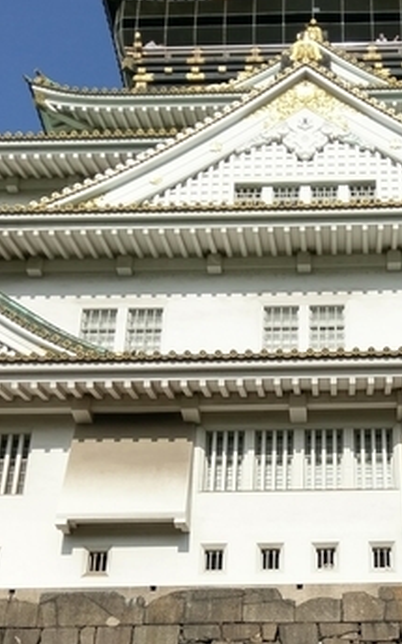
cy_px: 565
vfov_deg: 30.7
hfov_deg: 20.1
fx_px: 1122
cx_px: 333
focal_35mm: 64
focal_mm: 4.58
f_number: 1.8
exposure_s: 1/4174
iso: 125
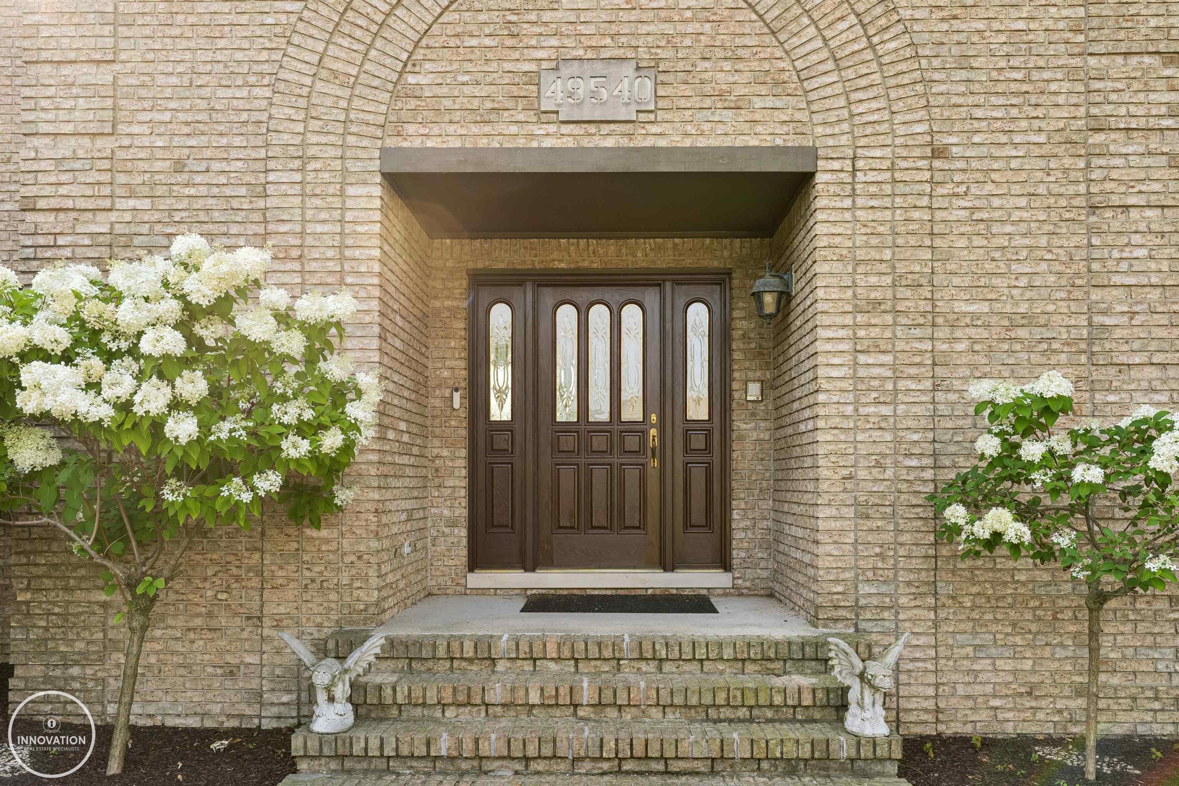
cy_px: 393
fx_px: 982
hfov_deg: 61.9
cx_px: 590
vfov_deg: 43.6
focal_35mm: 30
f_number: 11
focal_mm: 30
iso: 200
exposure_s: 1/30
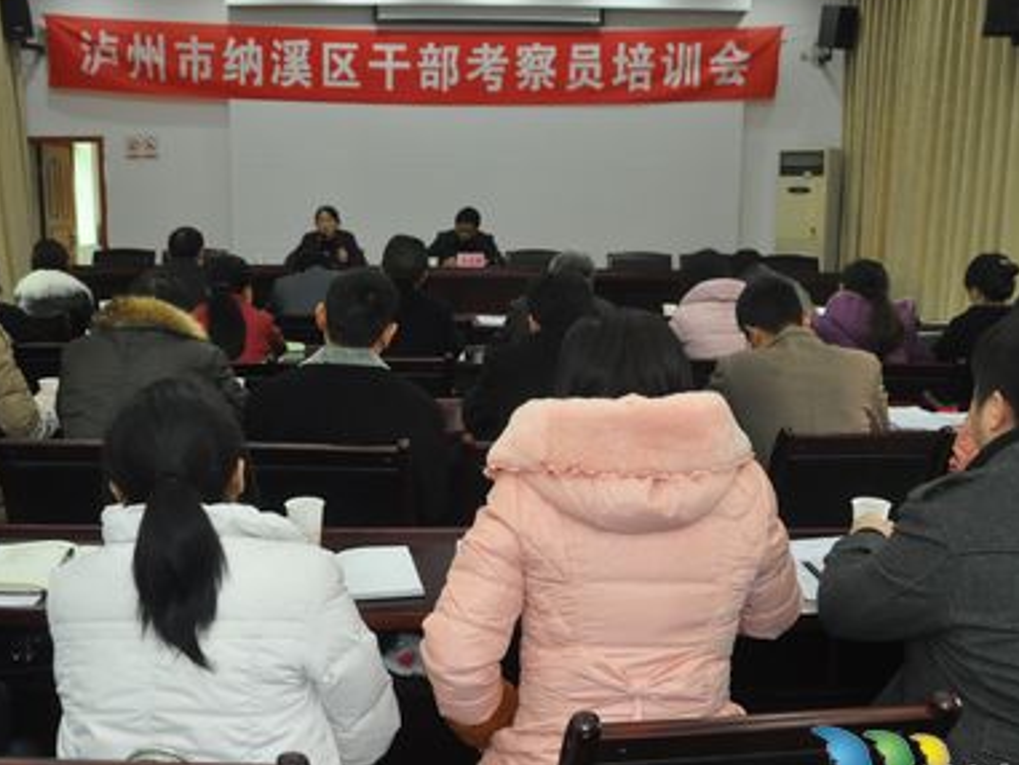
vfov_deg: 41.8
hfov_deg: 53.9
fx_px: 1001
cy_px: 401
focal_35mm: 34
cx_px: 481
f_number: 3.5
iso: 800
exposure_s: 1/60
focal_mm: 18
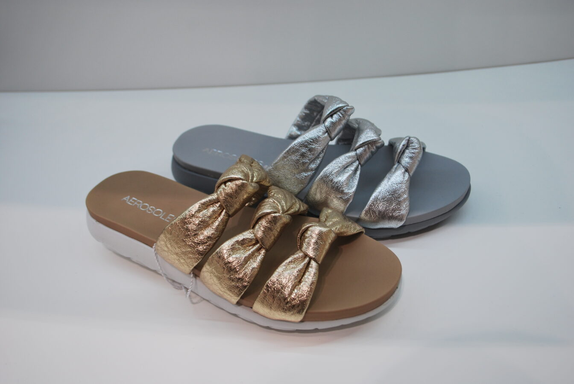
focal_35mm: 39
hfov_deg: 49.5
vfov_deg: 34.3
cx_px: 287
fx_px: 623
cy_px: 192
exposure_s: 1/80
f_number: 4.5
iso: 200
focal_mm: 26
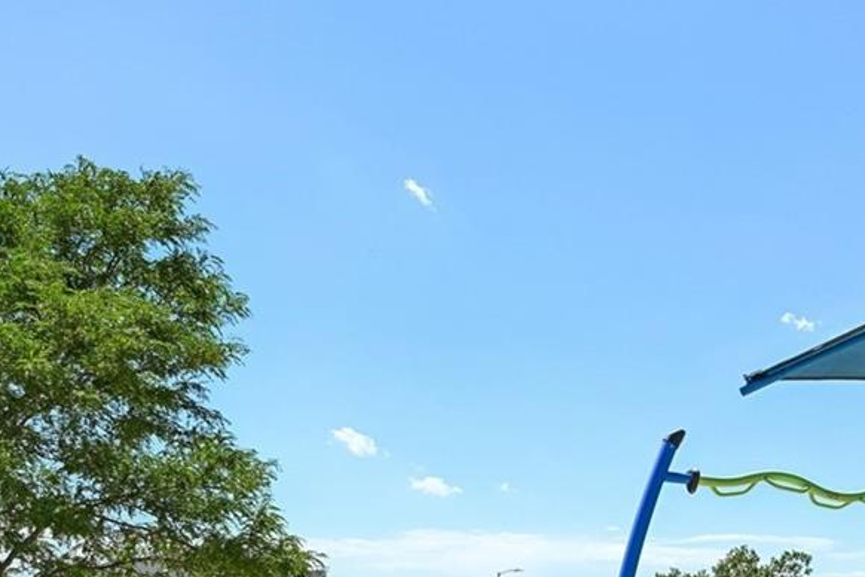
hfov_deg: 42.9
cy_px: 625
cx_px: 667
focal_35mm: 44
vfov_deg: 28.0
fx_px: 1057
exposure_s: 1/100
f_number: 10
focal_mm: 16
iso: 64
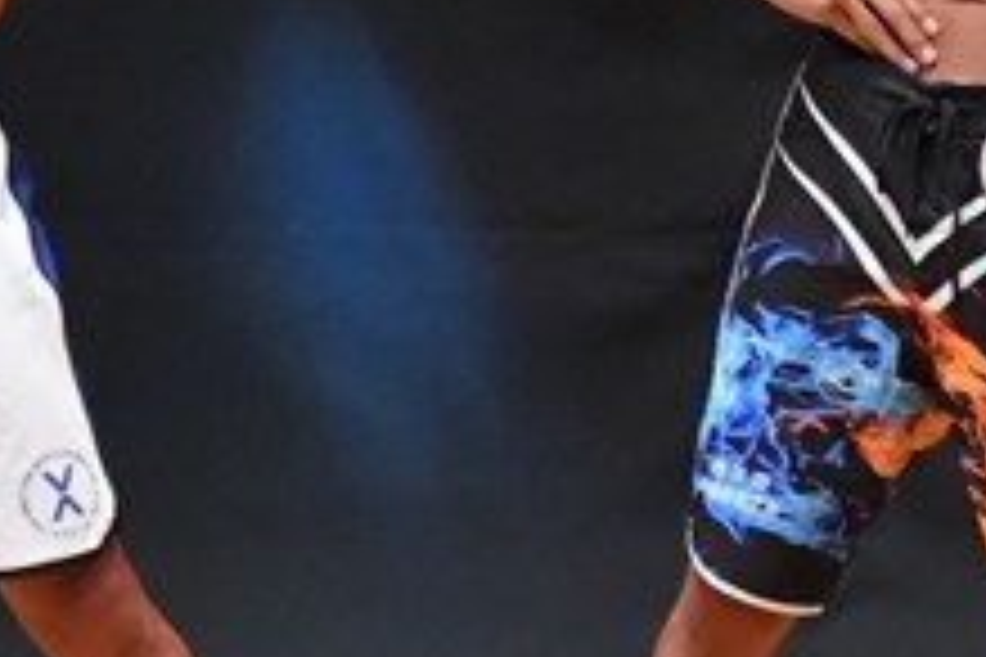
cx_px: 1484
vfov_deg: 1.4
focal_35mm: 955
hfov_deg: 2.2
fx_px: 26154
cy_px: 270
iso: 8000
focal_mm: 180
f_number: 5.6
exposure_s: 1/400
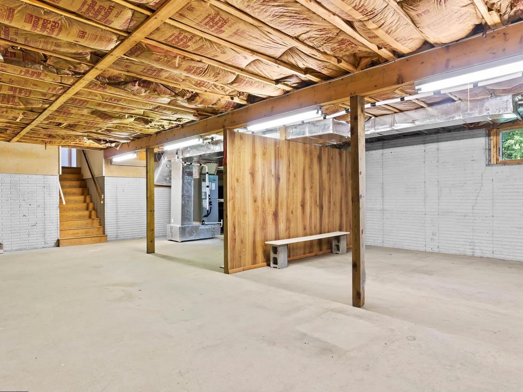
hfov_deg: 78.9
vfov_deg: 63.4
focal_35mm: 21
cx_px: 277
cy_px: 203
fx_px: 317
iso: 500
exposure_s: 1/2.5
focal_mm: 18
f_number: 8
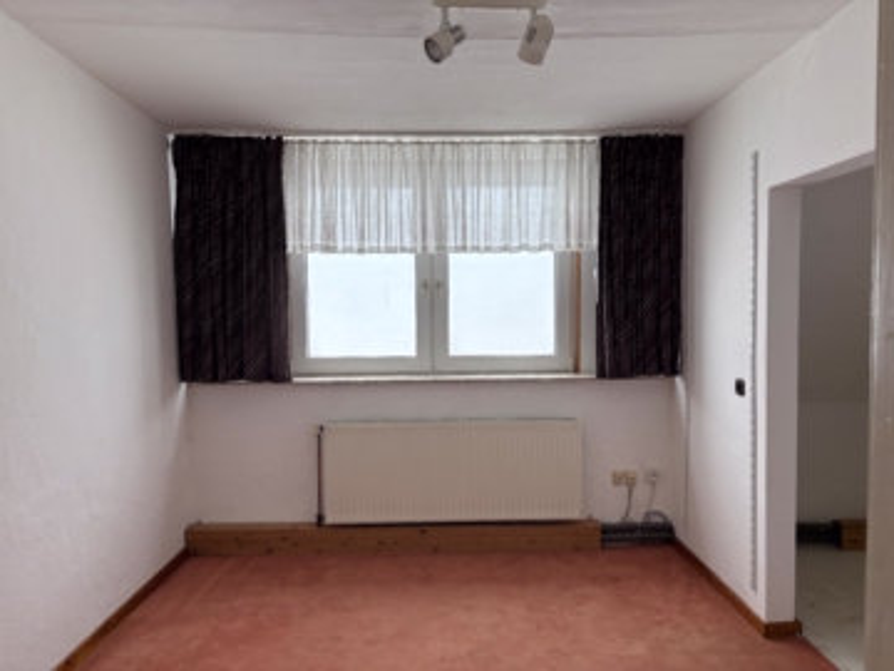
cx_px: 447
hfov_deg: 67.3
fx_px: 671
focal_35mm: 26
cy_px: 336
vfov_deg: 53.1
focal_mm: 5.96
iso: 50
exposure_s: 1/425
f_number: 1.6
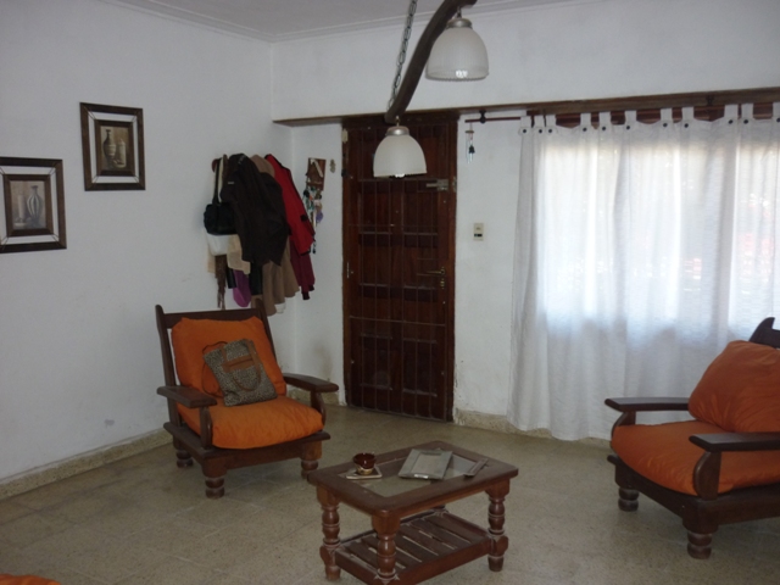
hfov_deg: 55.4
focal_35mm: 33
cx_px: 390
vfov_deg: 42.9
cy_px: 292
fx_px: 744
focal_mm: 5.5
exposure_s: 1/30
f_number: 2.8
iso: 200
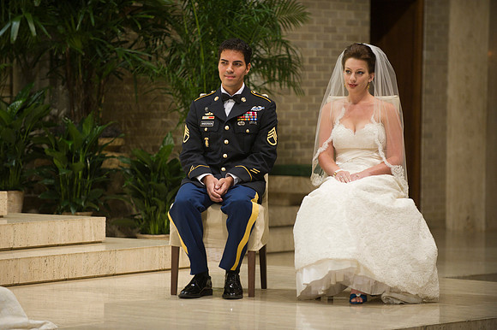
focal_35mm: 175
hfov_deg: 11.8
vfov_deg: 7.8
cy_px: 165
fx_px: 2415
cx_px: 248
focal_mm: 175
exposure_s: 1/50
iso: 800
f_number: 2.8
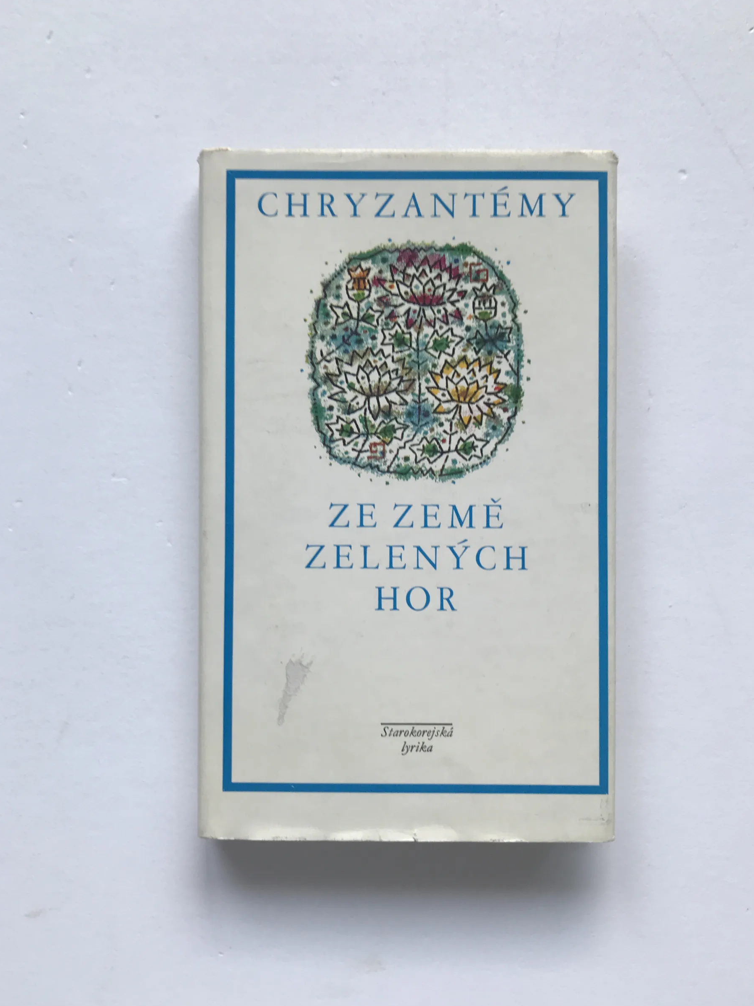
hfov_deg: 46.8
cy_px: 507
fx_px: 871
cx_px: 382
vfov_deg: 60.0
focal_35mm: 30
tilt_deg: -88.9
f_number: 1.8
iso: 25
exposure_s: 1/100
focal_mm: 3.99
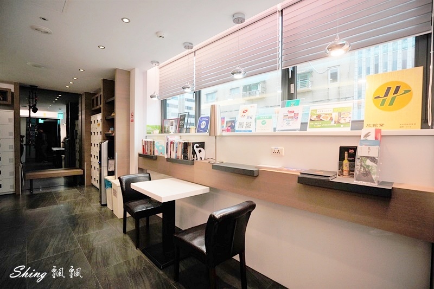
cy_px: 144
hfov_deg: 96.7
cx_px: 217
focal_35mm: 16
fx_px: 193
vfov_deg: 73.7
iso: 1250
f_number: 4
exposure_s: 1/200
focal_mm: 16
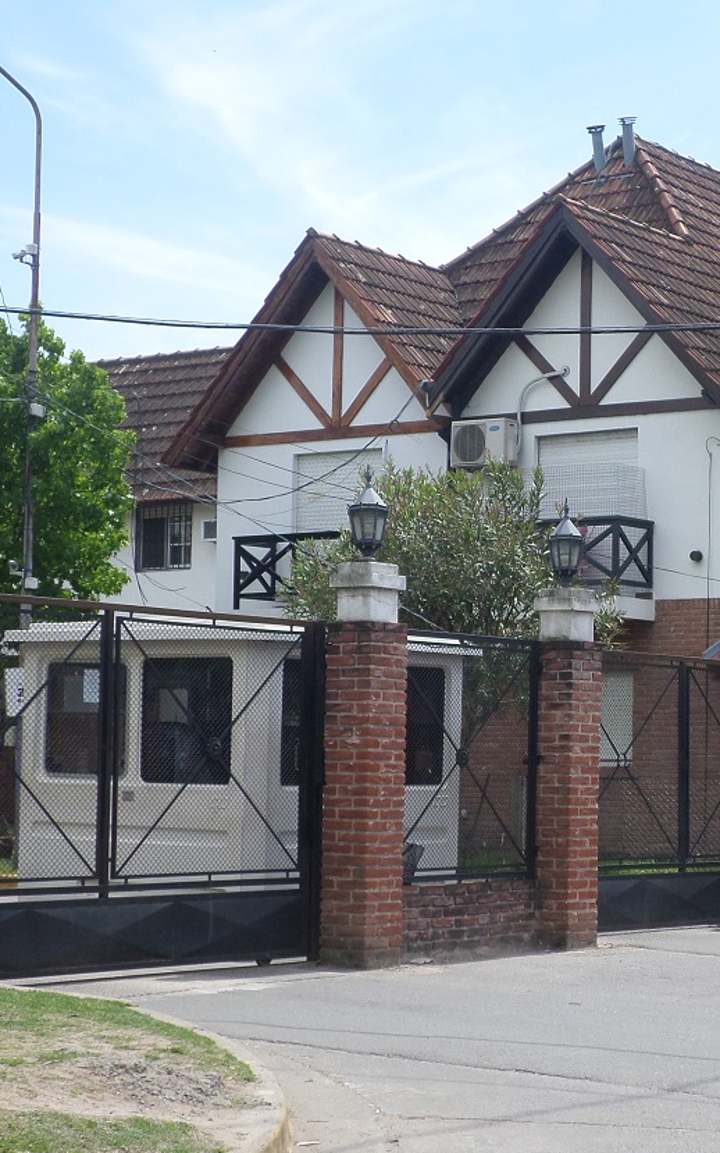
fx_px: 2386
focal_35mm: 76
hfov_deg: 17.0
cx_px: 607
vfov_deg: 27.1
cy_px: 615
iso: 80
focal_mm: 7.8
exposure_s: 1/750
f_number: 3.2
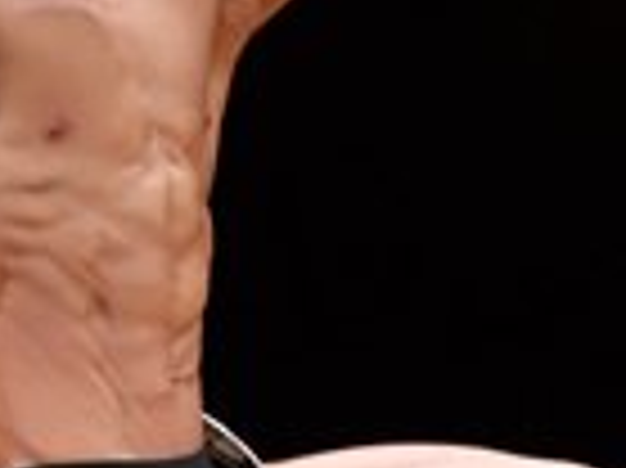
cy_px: 144
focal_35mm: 1285
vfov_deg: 1.2
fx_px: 23218
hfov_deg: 1.5
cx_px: 65
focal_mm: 160
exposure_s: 1/400
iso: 3200
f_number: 5.6
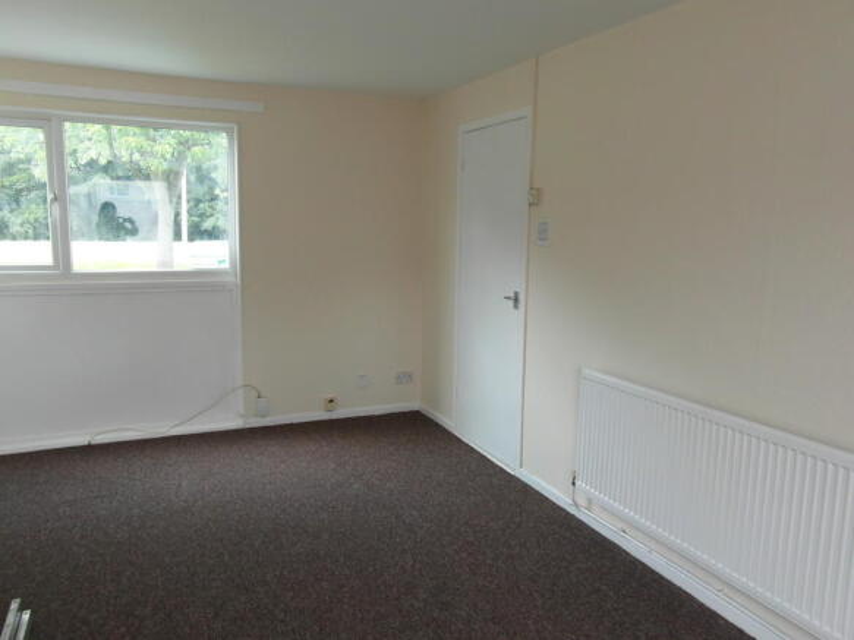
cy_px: 320
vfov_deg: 56.8
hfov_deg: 71.6
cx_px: 427
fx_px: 592
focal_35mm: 24
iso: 80
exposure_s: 1/30
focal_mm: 4
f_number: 3.6
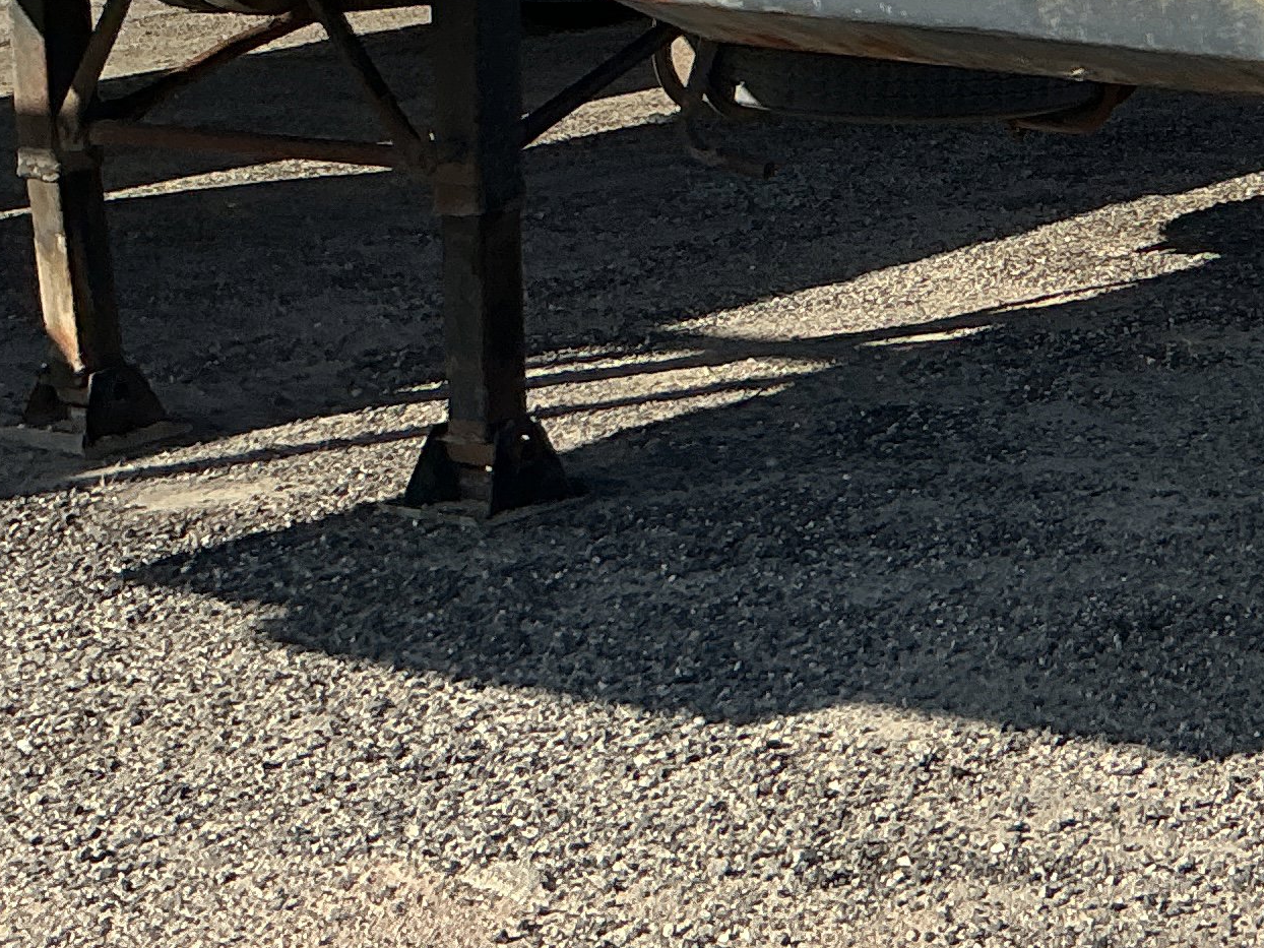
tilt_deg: +0.0
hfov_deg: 18.8
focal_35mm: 94
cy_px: -331
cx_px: 1794
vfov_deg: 14.9
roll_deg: +2.4
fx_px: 3432
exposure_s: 1/1786
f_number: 1.8
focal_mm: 3
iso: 25
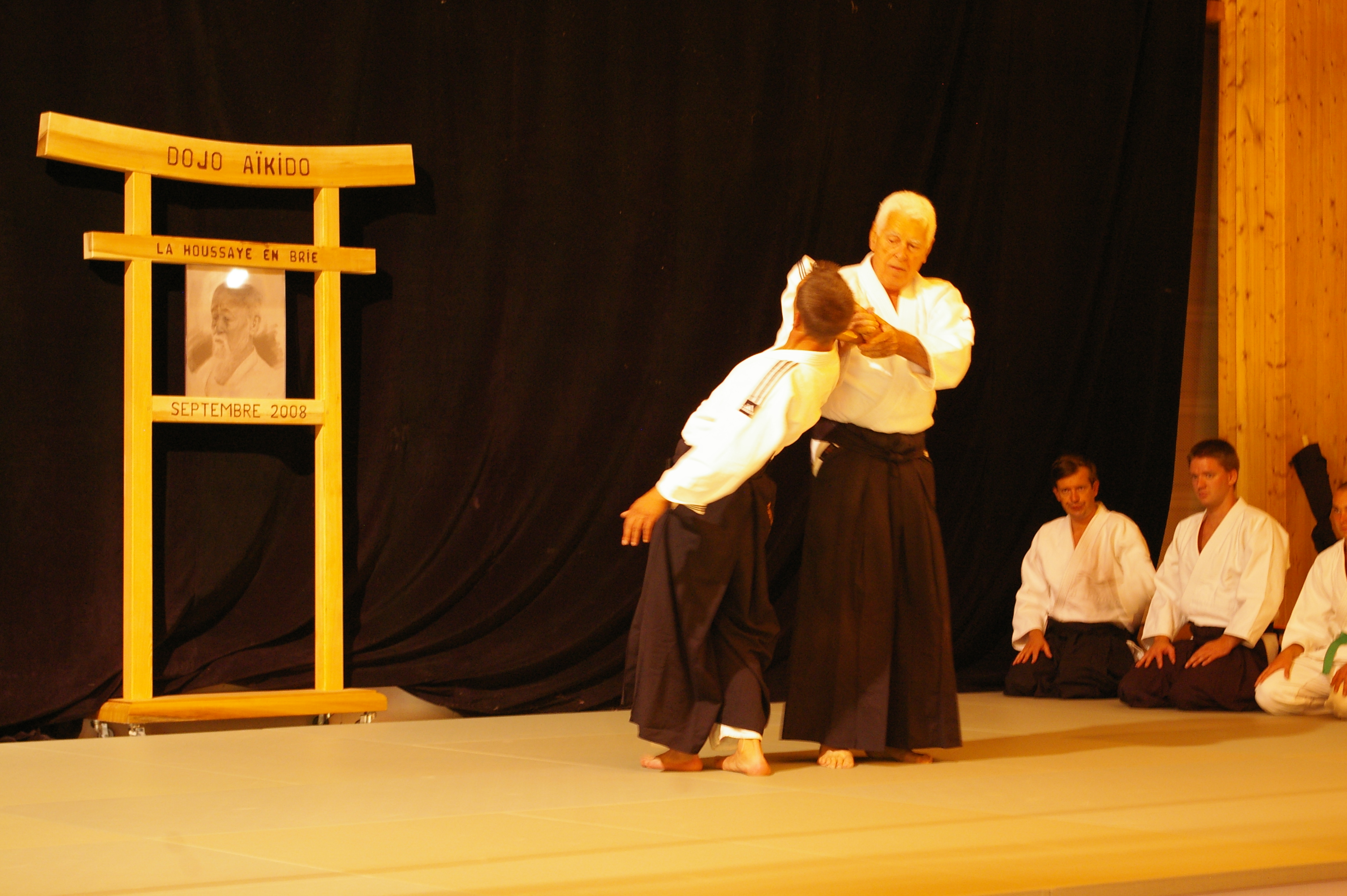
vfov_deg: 16.5
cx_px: 674
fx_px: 3084
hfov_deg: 24.6
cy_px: 448
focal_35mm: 82
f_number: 5.6
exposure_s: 1/8
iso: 800
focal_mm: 55
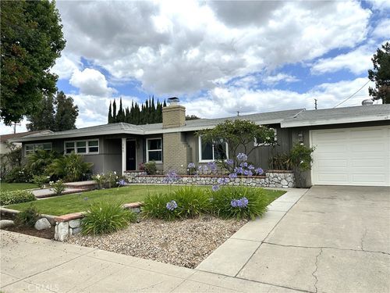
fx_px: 270
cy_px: 146
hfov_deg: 71.6
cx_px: 195
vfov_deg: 56.8
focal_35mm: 24
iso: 80
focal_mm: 6.86
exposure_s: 1/6623
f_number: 1.78
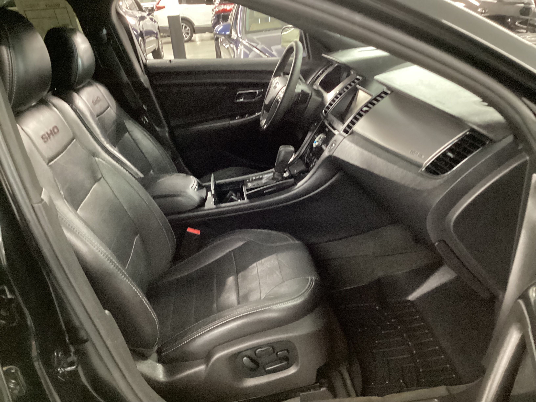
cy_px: 201
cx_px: 268
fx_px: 480
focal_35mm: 31
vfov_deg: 45.4
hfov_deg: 58.4
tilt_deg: -24.6
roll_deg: +5.3
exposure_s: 1/20
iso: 800
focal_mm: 3.3
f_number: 2.4
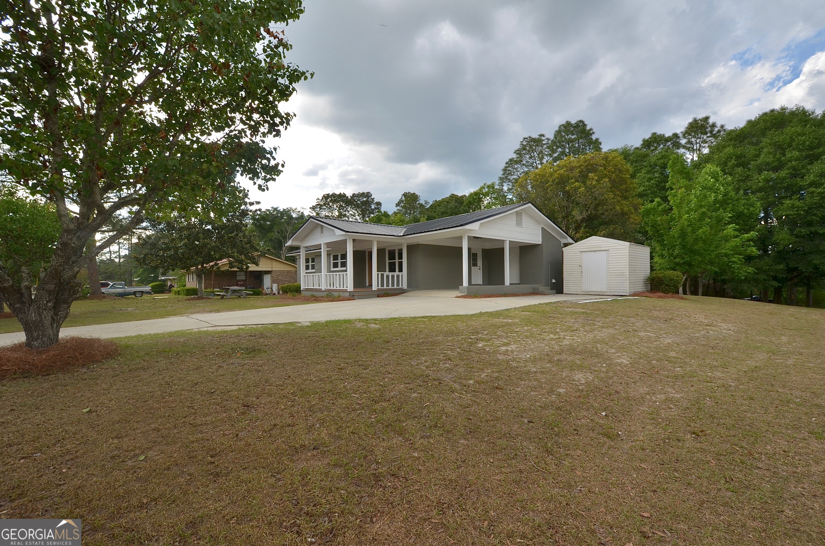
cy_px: 273
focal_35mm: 15
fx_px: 343
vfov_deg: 77.1
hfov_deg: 100.5
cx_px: 412
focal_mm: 10
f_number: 9
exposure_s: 1/160
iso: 200
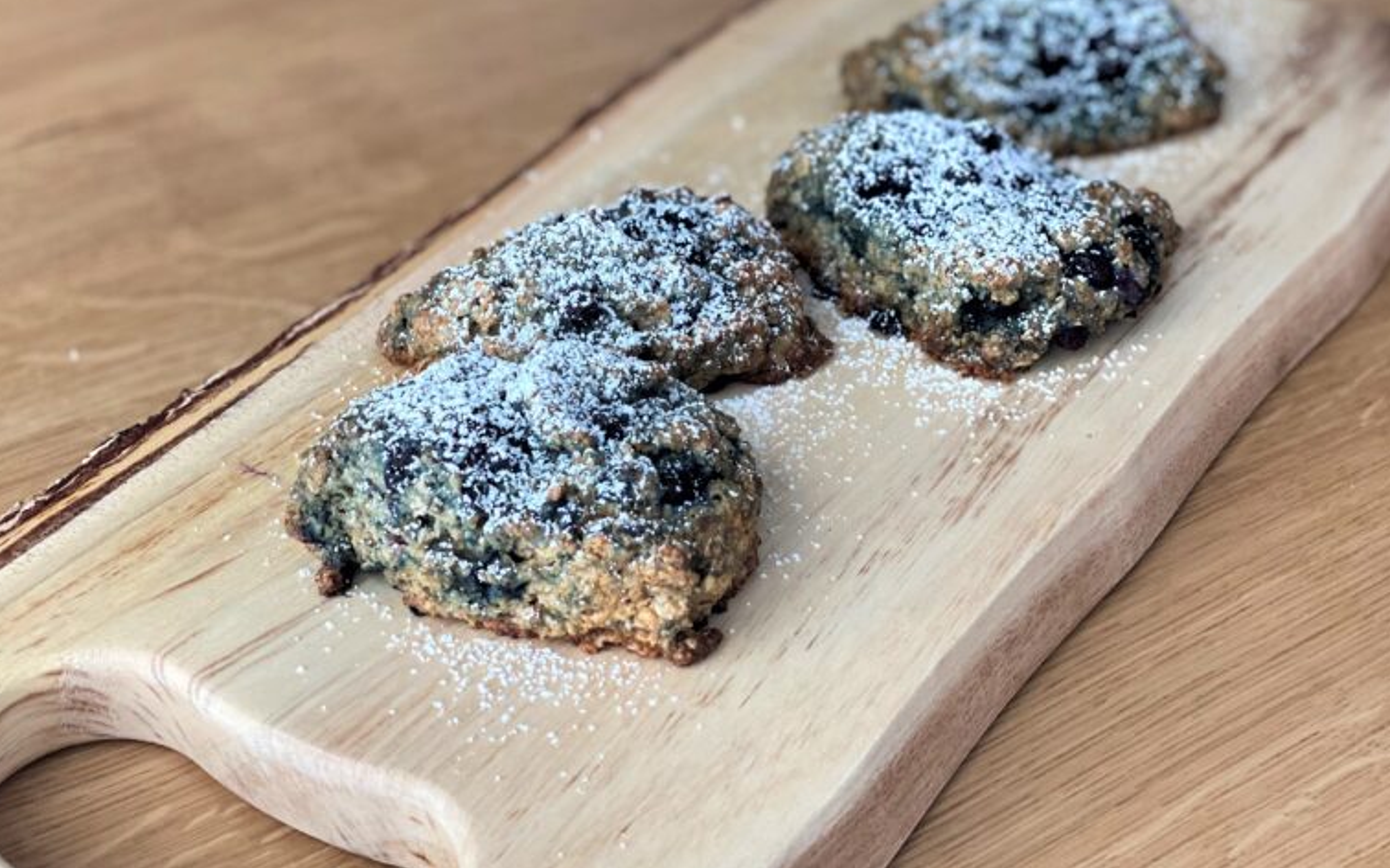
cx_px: 693
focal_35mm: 56
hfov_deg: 36.3
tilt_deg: -32.2
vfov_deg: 23.1
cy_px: 370
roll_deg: +2.2
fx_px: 2121
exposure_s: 1/122
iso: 125
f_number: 2
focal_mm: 6
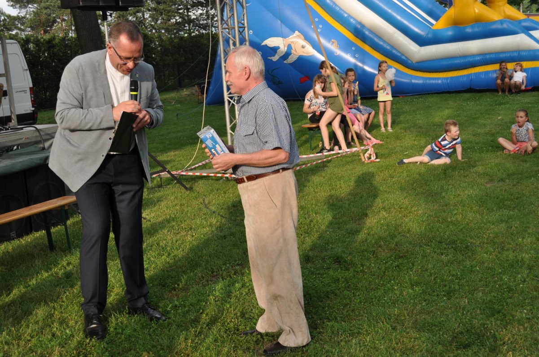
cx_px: 270
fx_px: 650
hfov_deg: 45.0
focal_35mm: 44
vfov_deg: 30.8
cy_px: 178
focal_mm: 29
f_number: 6.3
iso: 200
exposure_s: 1/160
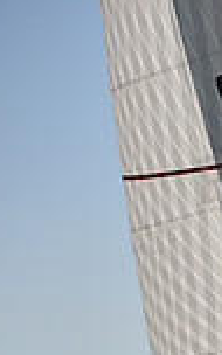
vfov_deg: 7.6
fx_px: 2633
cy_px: 447
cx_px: 647
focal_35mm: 272
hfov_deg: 4.6
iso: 250
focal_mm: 70
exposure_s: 1/1250
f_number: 5
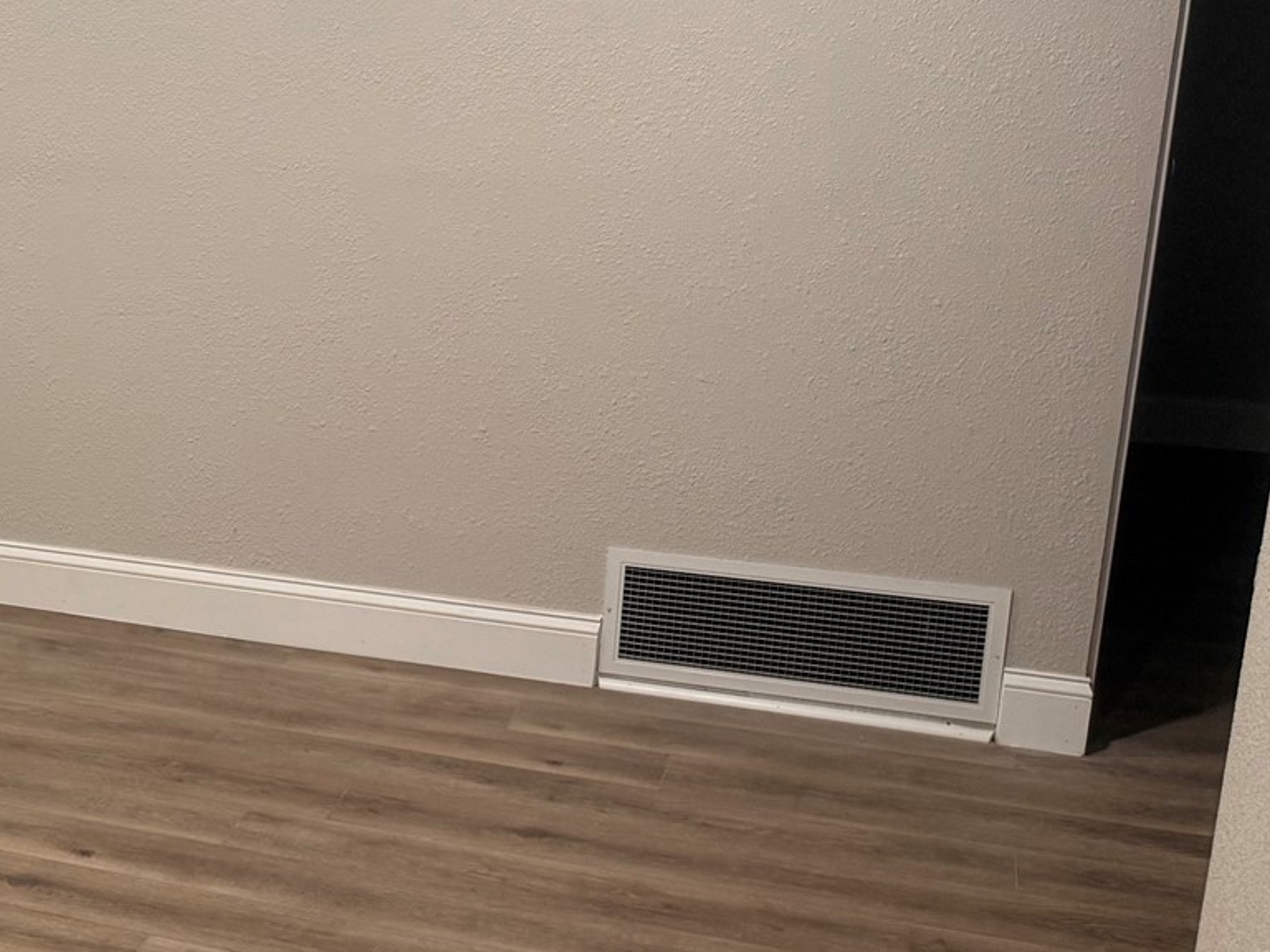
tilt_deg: -13.0
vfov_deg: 22.9
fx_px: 2348
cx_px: -342
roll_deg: -0.4
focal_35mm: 64
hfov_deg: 26.2
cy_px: 413
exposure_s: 1/60
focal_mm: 6.76
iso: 160
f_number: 1.78
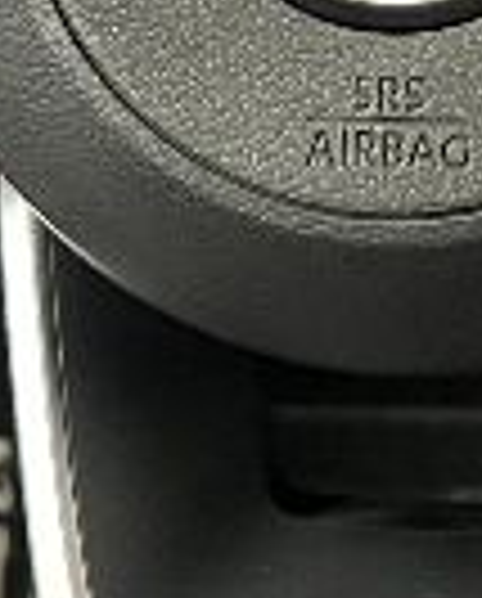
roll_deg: +2.2
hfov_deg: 7.9
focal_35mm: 195
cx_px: 378
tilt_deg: -27.6
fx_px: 3465
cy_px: -225
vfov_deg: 9.7
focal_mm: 5.7
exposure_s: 1/30
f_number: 1.5
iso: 500
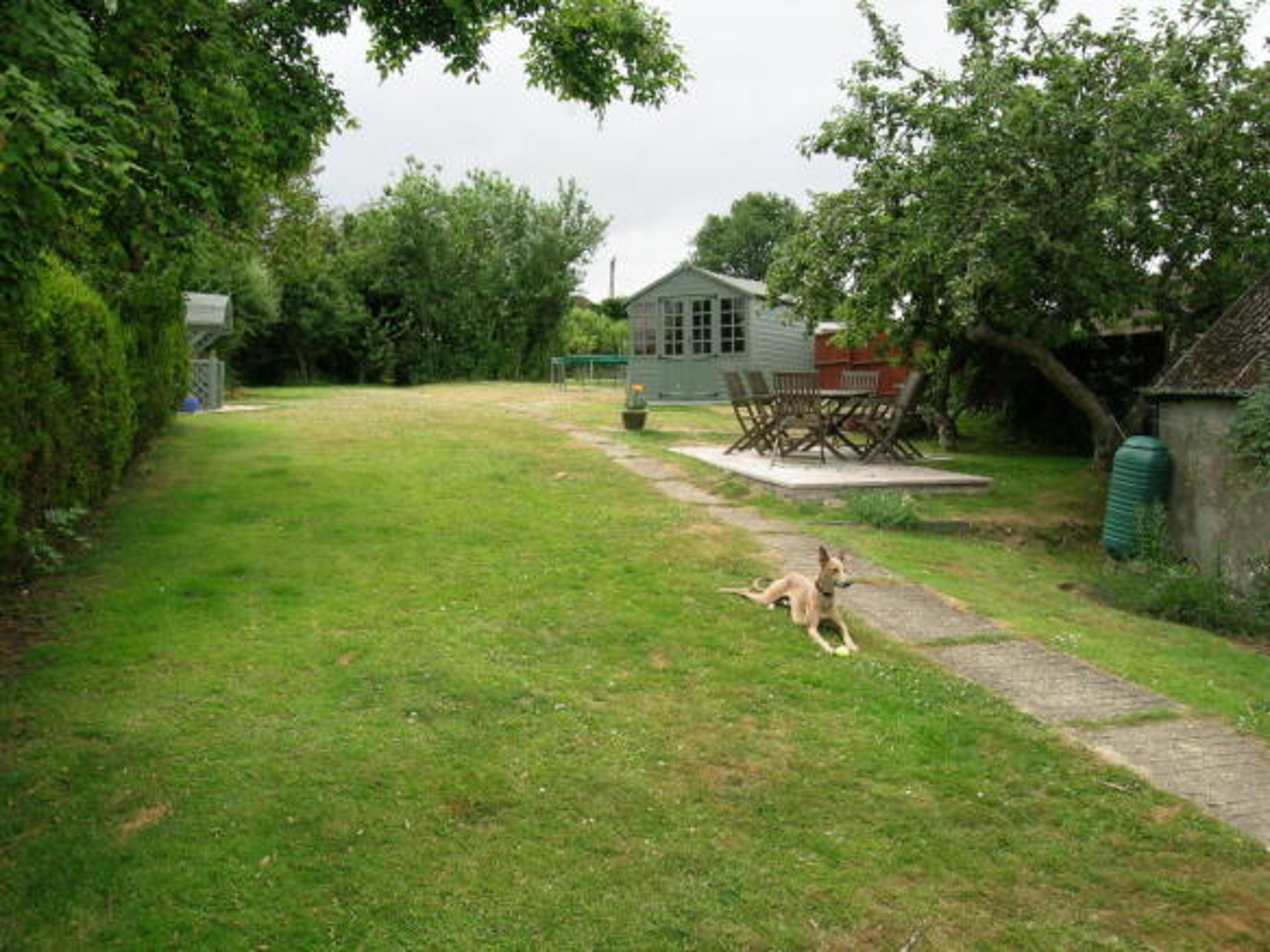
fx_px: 1027
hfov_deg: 63.5
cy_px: 476
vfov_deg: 49.7
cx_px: 635
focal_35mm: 28
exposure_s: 1/144
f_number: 5
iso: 50
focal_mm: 5.8
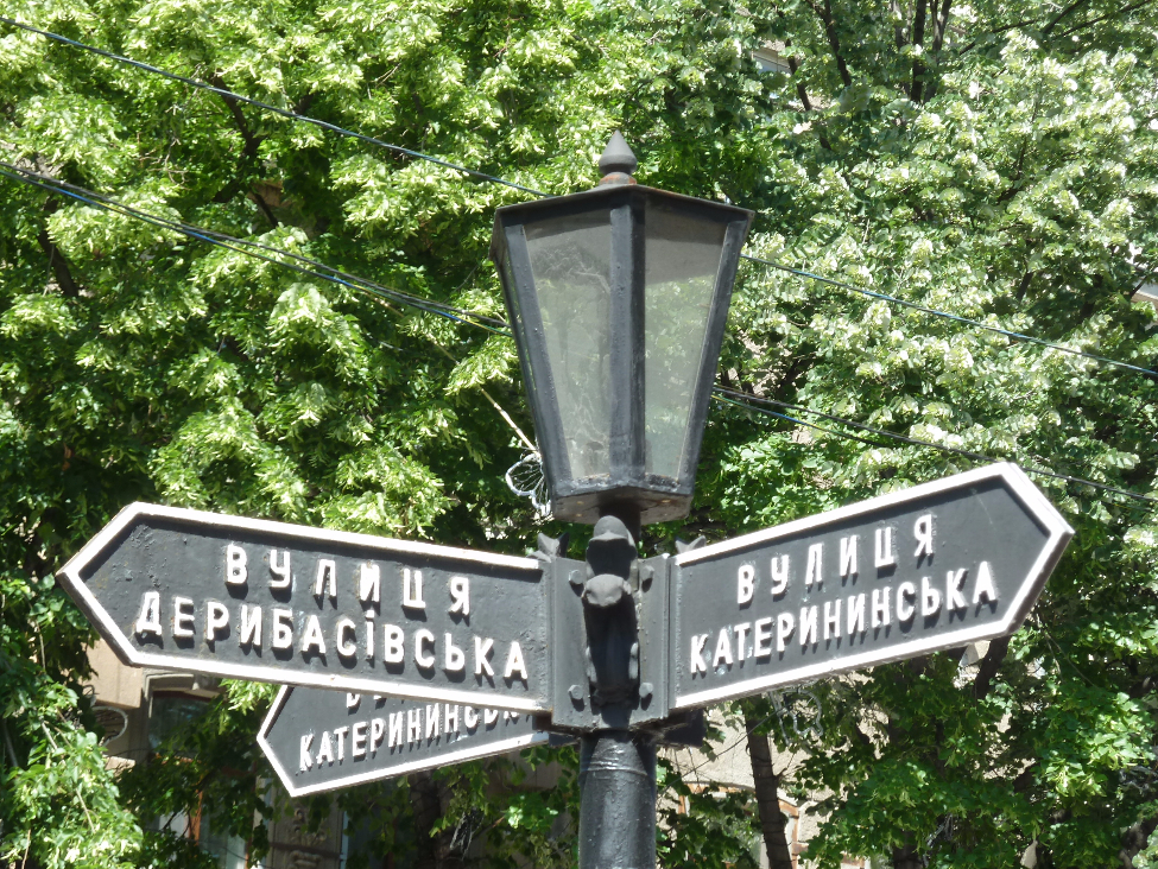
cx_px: 582
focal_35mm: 122
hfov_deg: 16.1
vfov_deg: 12.2
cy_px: 429
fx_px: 4083
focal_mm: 19.5
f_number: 4.4
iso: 80
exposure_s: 1/125
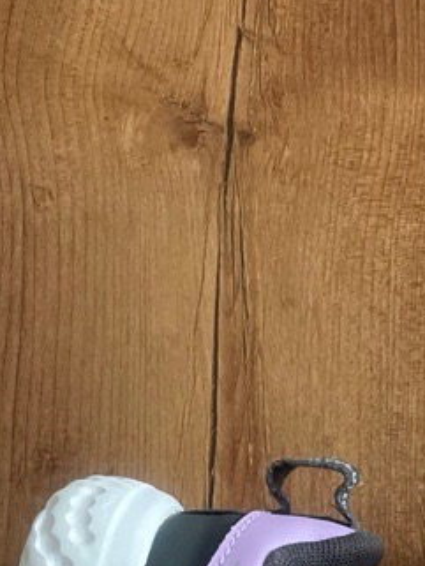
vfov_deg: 21.5
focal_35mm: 81
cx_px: 478
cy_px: 763
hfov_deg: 17.5
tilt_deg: -86.1
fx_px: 1325
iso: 500
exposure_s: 1/57
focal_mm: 4.2
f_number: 1.6
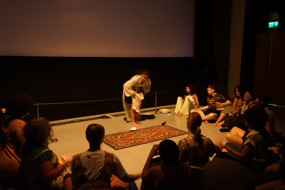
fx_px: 245
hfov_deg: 60.3
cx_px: 142
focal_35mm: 31
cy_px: 95
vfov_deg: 42.3
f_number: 3.5
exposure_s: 1/13
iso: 6400
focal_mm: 31
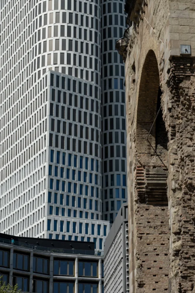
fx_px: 764
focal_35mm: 94
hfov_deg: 14.5
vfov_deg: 21.6
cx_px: 120
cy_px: 105
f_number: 5
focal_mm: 60
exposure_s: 1/1250
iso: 100
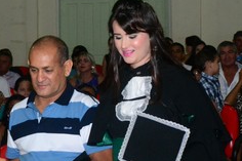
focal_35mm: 149
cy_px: 112
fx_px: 1001
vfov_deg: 9.2
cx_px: 57
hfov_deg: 13.7
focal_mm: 52
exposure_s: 1/80
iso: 3200
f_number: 7.1
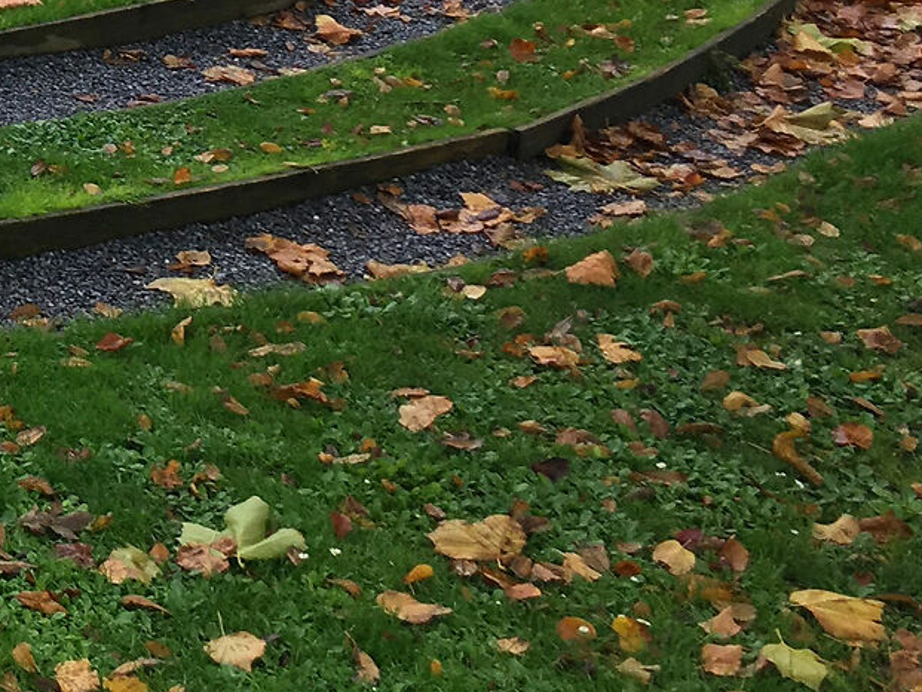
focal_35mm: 112
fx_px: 2984
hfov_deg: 15.3
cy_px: -319
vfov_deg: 12.6
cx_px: -720
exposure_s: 1/118
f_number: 2.2
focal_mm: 4.15
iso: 25
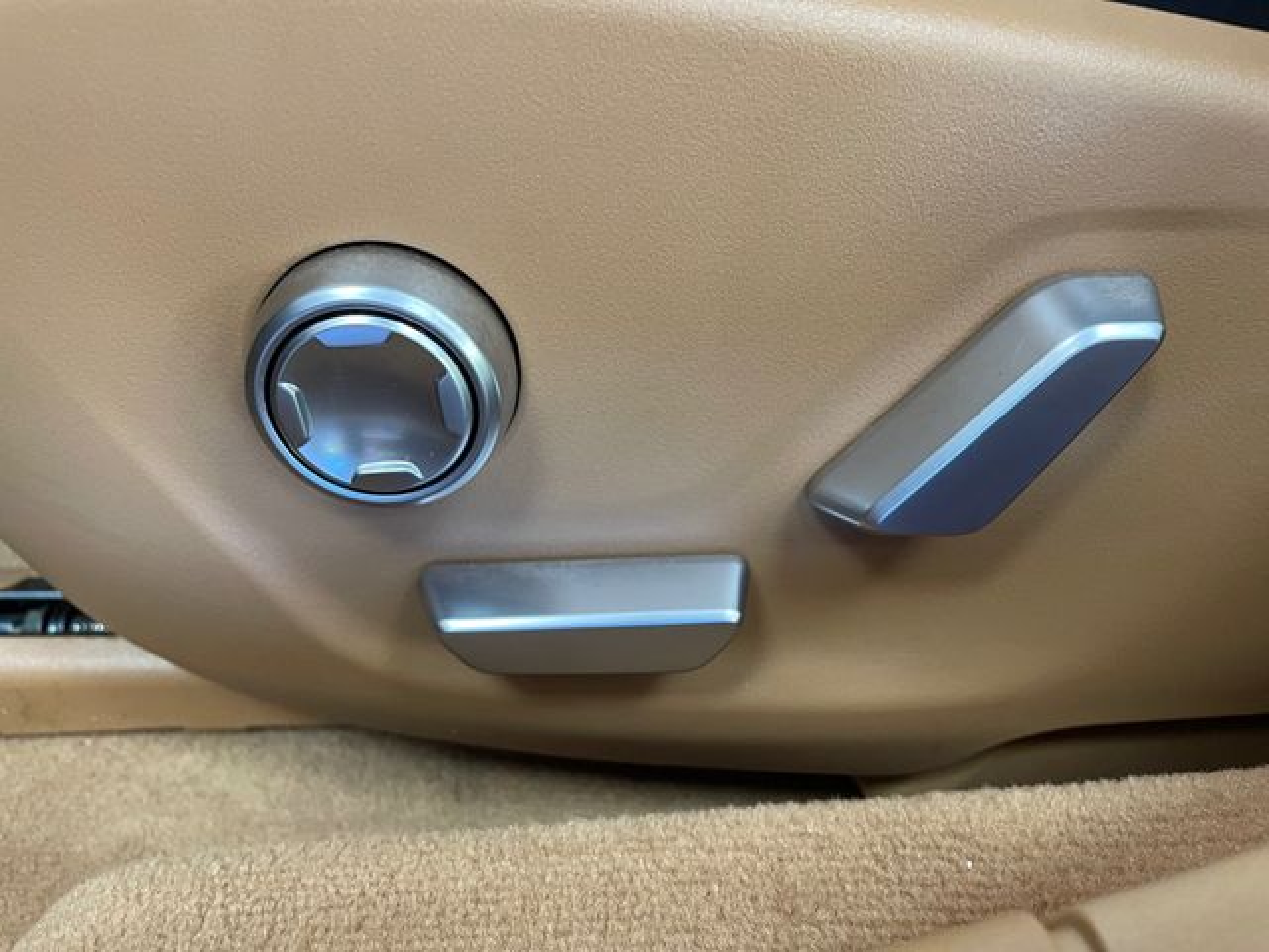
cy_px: 476
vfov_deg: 53.1
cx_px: 634
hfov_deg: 67.3
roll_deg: -1.0
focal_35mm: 26
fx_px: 953
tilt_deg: -35.6
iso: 200
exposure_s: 1/60
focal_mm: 4.2
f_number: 1.6
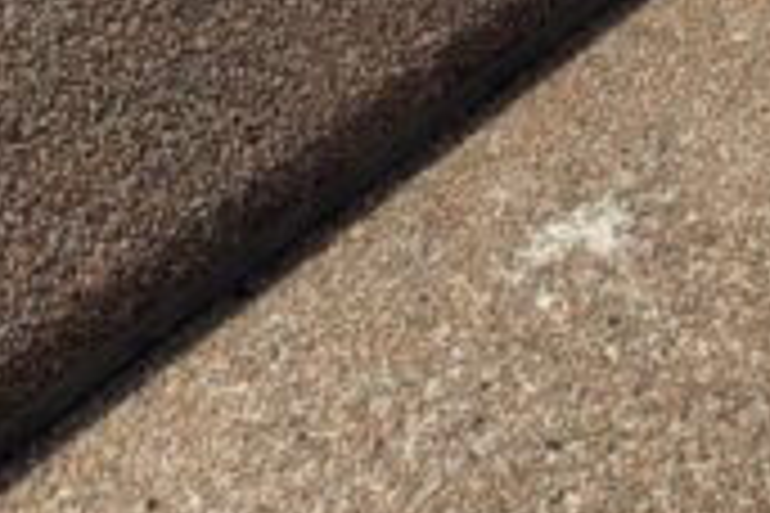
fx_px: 1732
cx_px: 608
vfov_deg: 10.0
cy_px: -1197
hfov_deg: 24.7
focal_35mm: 81
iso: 40
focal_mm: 1.74
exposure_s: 1/1824
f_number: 2.2
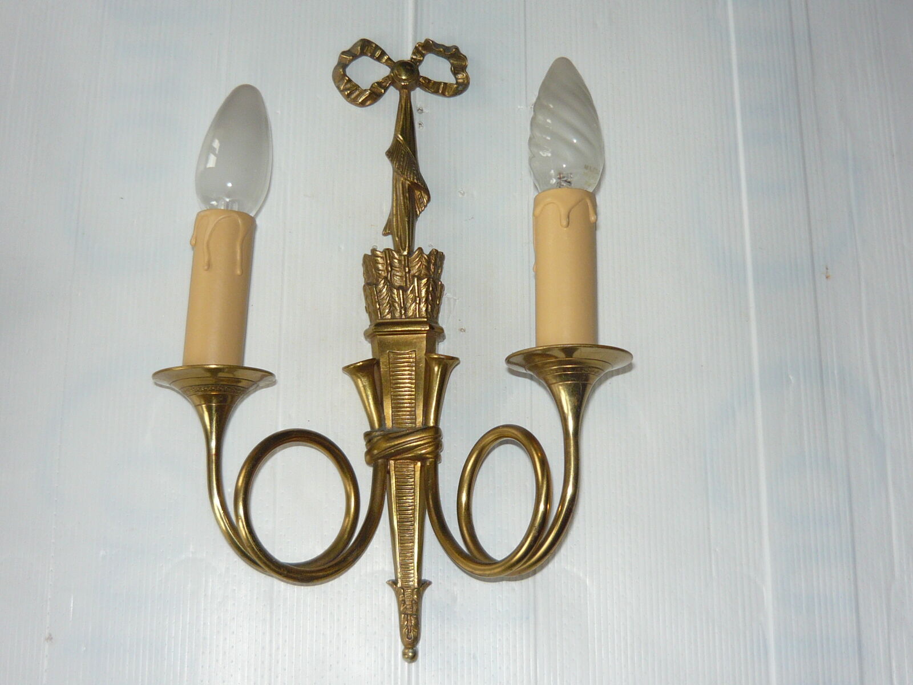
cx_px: 456
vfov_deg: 31.5
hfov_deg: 41.2
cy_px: 342
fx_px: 1213
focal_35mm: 46
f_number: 2.8
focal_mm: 5.5
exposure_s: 1/30
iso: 100
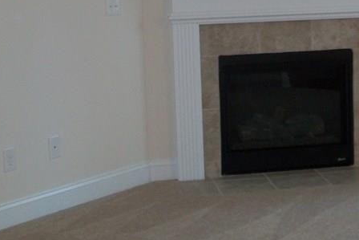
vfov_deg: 14.2
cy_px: 3
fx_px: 948
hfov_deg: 21.3
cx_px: 270
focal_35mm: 95
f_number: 3.2
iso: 160
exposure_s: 1/40
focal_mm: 7.1
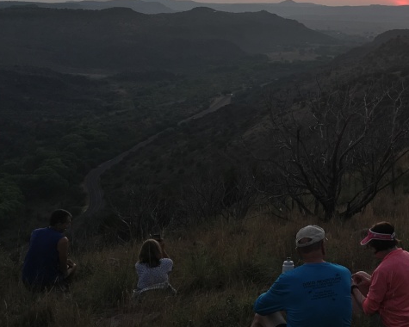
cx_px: 404
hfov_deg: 29.1
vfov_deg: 24.5
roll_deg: -0.6
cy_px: 59
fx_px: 738
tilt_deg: -2.8
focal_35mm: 61
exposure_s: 1/191
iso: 25
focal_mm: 4.15
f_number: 2.2
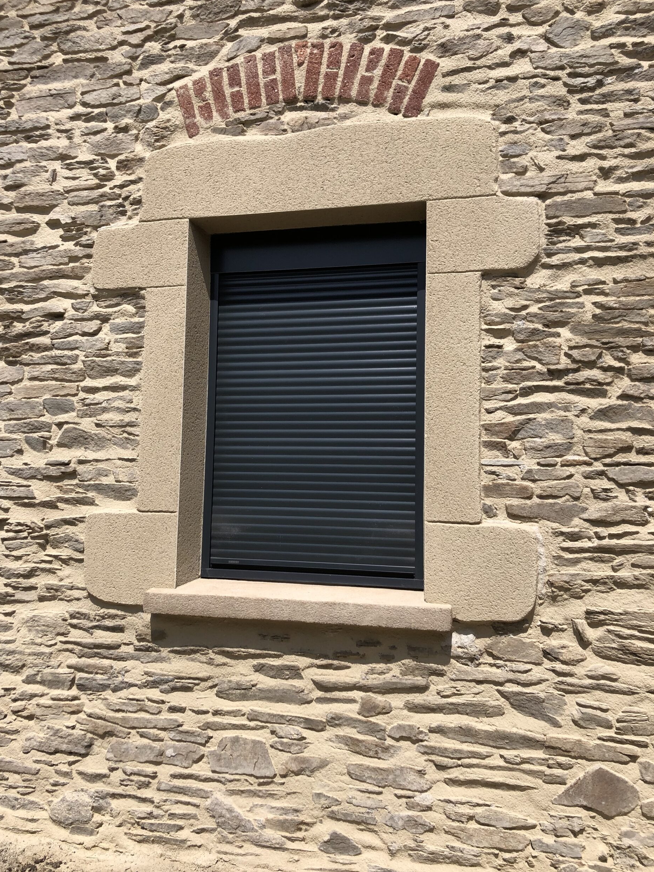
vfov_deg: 61.7
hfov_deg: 48.2
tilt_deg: +5.6
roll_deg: -1.2
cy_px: 435
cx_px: 320
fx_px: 731
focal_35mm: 29
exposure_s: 1/2667
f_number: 1.8
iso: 20
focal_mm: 3.99
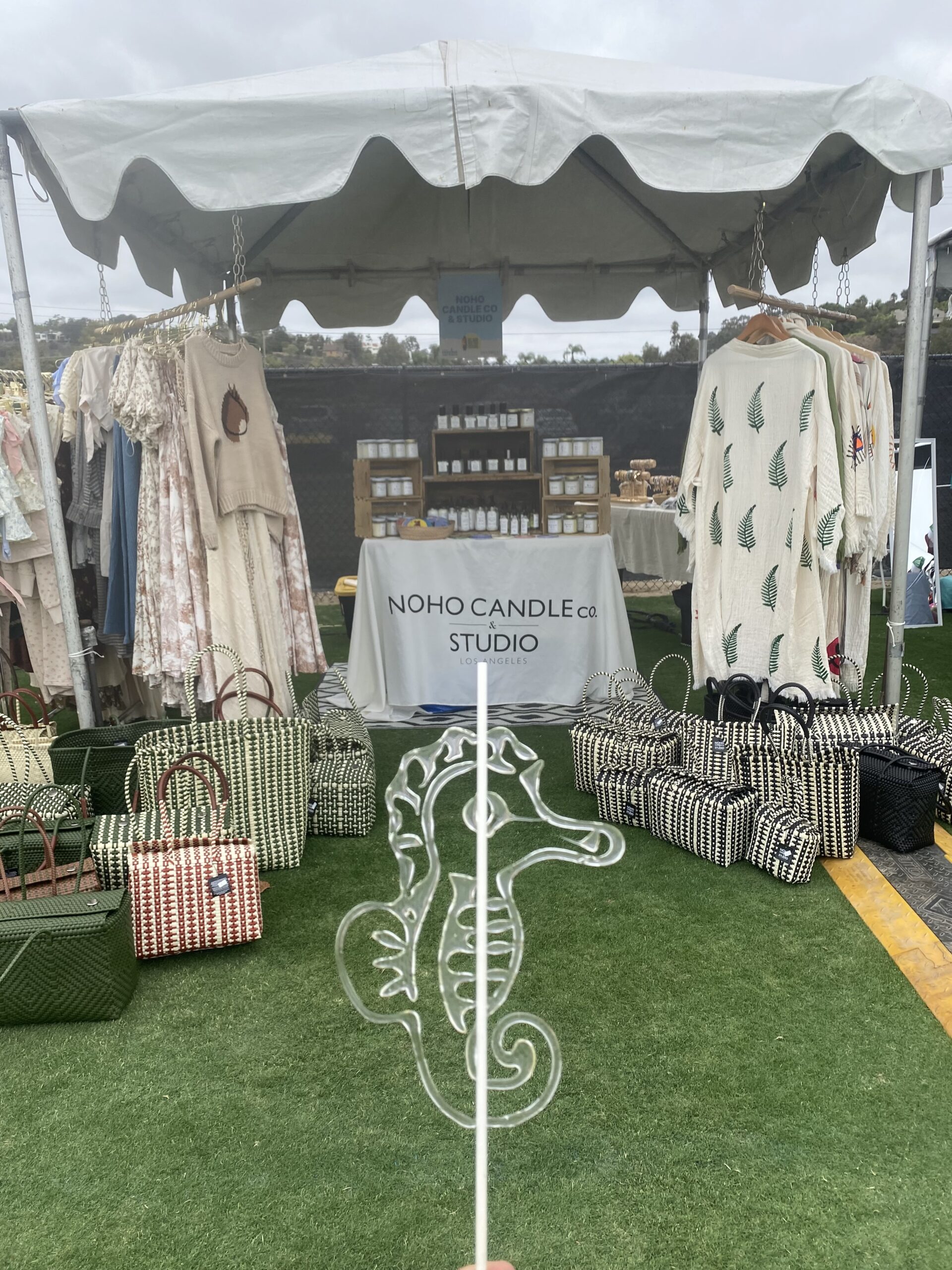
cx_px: 476
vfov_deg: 67.3
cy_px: 635
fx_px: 953
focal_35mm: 26
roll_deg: +1.4
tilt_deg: -12.2
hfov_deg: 53.1
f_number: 1.8
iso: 32
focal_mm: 4.25
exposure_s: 1/1585
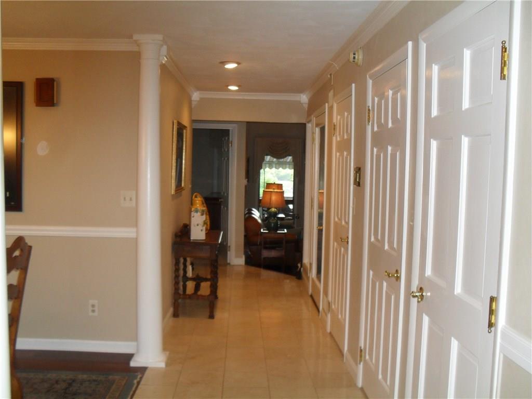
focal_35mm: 35
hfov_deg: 52.6
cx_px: 266
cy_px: 200
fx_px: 538
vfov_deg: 40.7
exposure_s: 1/45
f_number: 3.2
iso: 200
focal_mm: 6.3
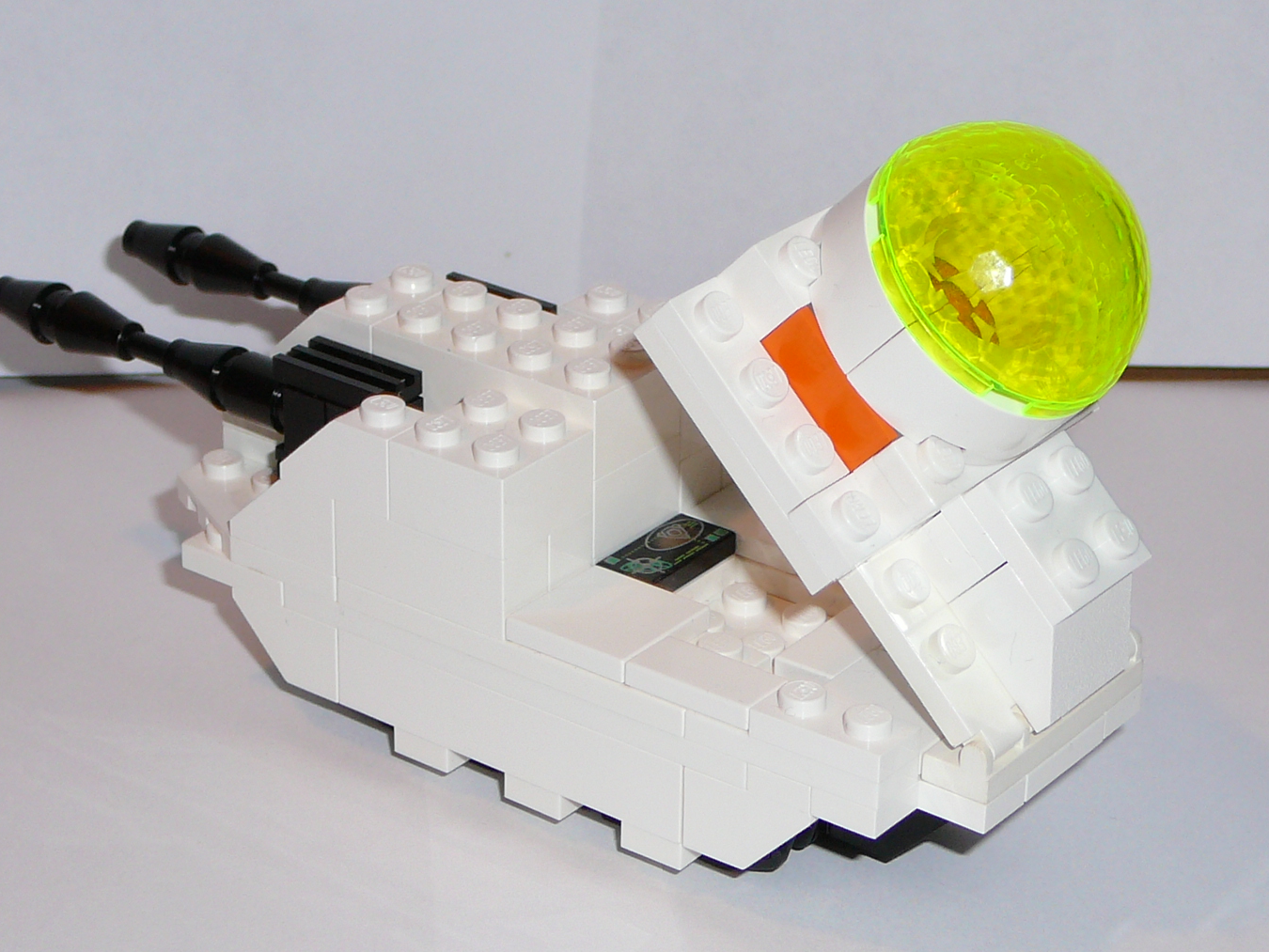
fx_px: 3520
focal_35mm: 96
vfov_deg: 15.4
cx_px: 603
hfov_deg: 20.4
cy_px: 391
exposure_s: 1/30
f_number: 3.6
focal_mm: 9.7
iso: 100
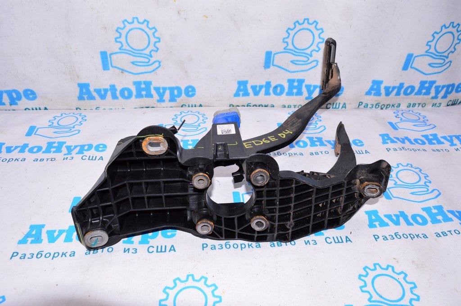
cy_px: 153
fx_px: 345
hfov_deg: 67.4
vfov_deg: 47.9
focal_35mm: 27
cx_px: 230
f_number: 8
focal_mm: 18
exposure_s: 1/200
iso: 1600
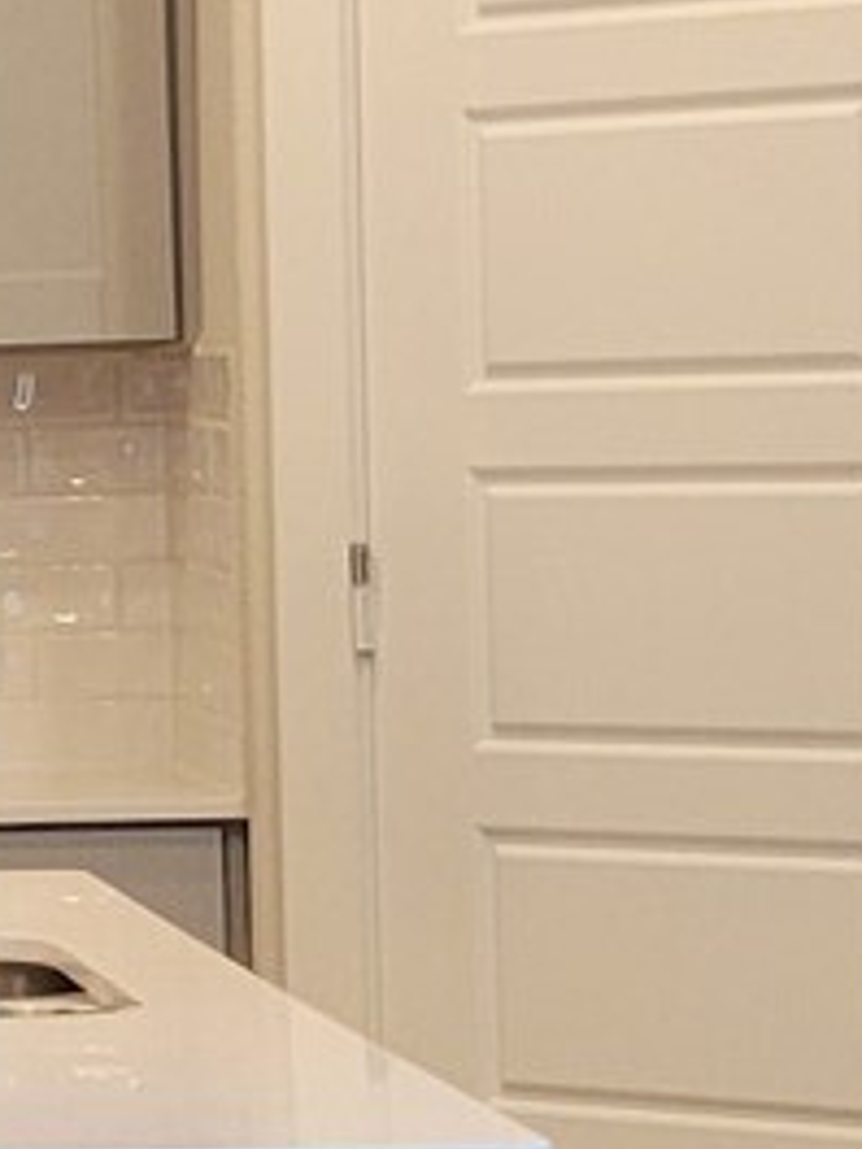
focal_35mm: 202
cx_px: -1802
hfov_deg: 6.6
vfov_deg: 9.8
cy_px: 535
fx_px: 6707
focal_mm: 5.4
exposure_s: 1/120
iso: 250
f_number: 1.8
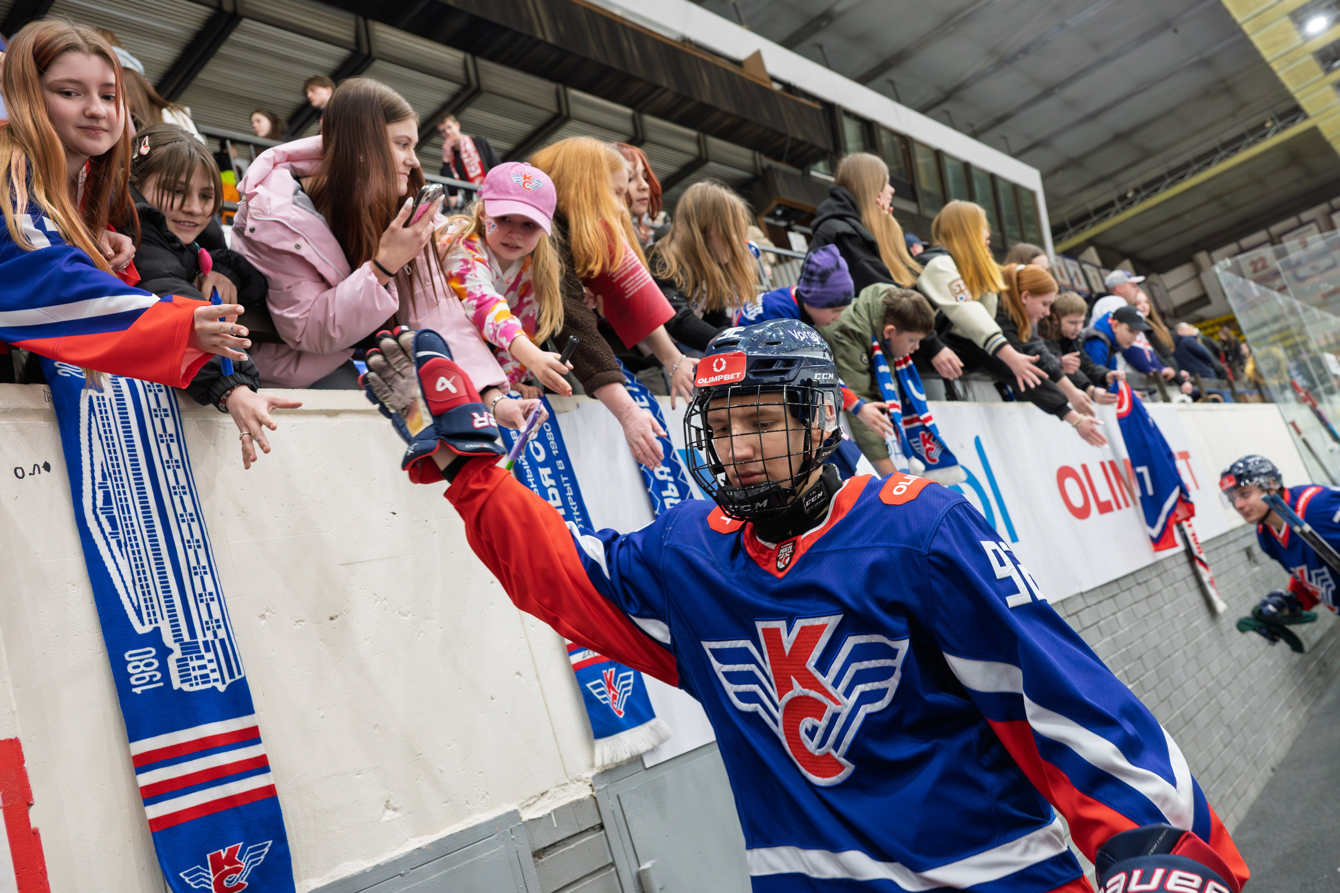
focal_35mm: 29
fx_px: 1083
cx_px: 742
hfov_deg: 63.3
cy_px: 445
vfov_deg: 44.8
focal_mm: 26
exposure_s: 1/250
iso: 2500
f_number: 4.5
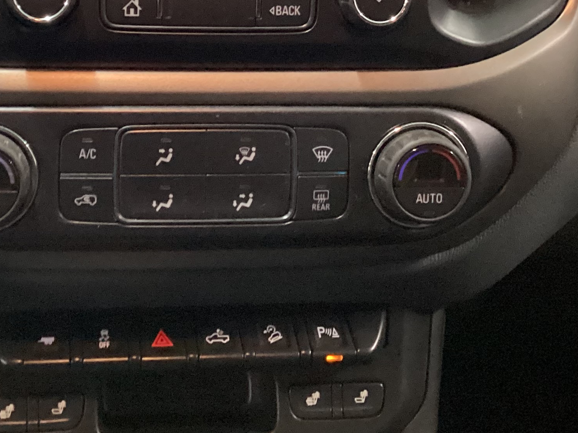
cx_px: 176
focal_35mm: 68
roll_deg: -3.7
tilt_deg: -22.1
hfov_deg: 28.3
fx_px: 1135
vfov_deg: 21.1
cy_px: 26
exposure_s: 1/25
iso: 500
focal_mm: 3.3
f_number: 2.4
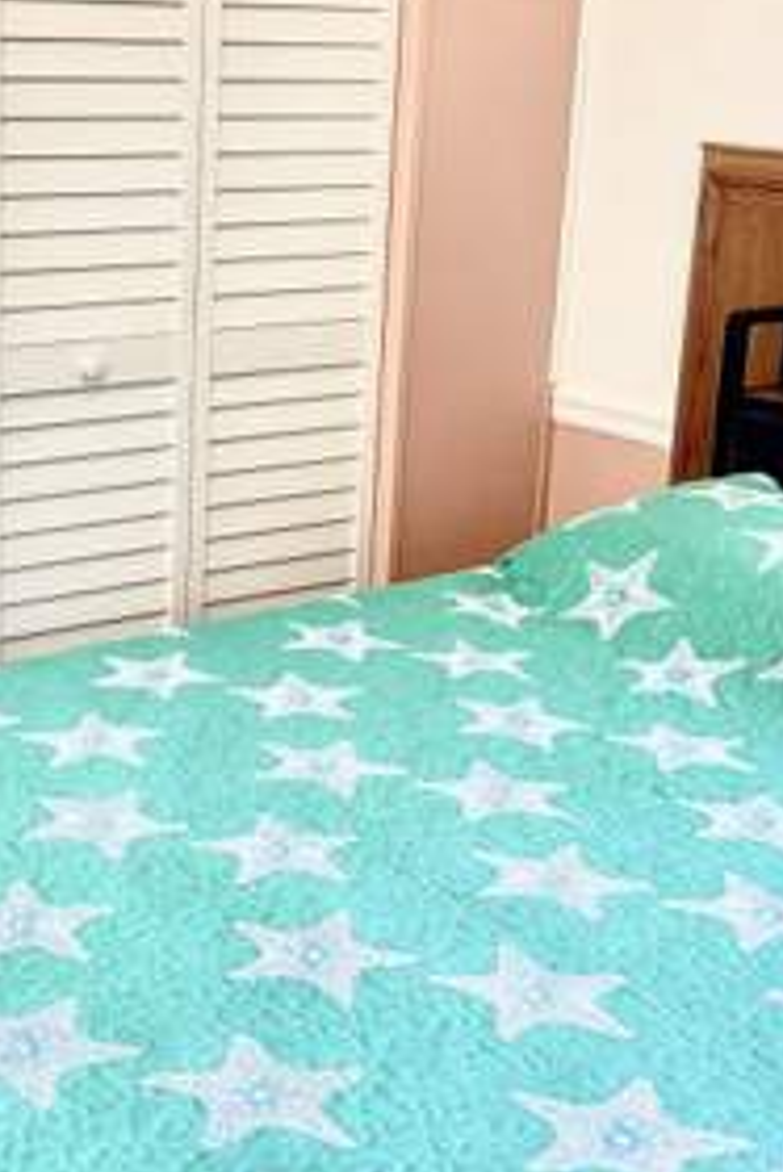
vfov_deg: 35.0
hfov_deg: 23.5
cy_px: 506
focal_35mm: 57
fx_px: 1857
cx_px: 188
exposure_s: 1/120
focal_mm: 6.76
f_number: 1.78
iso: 125
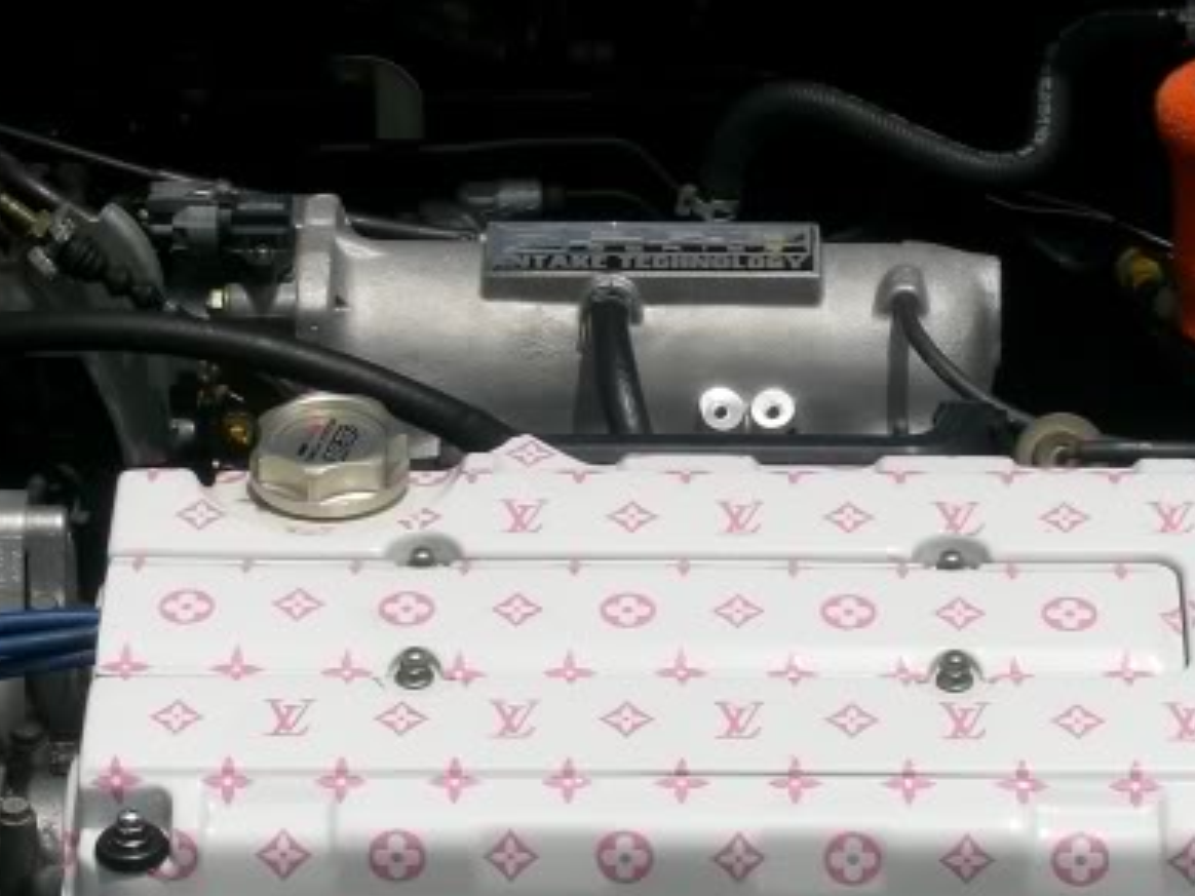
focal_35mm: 188
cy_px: 582
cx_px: 690
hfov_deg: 10.5
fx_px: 6490
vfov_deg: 7.9
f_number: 7.6
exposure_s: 1/500
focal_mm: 18.9
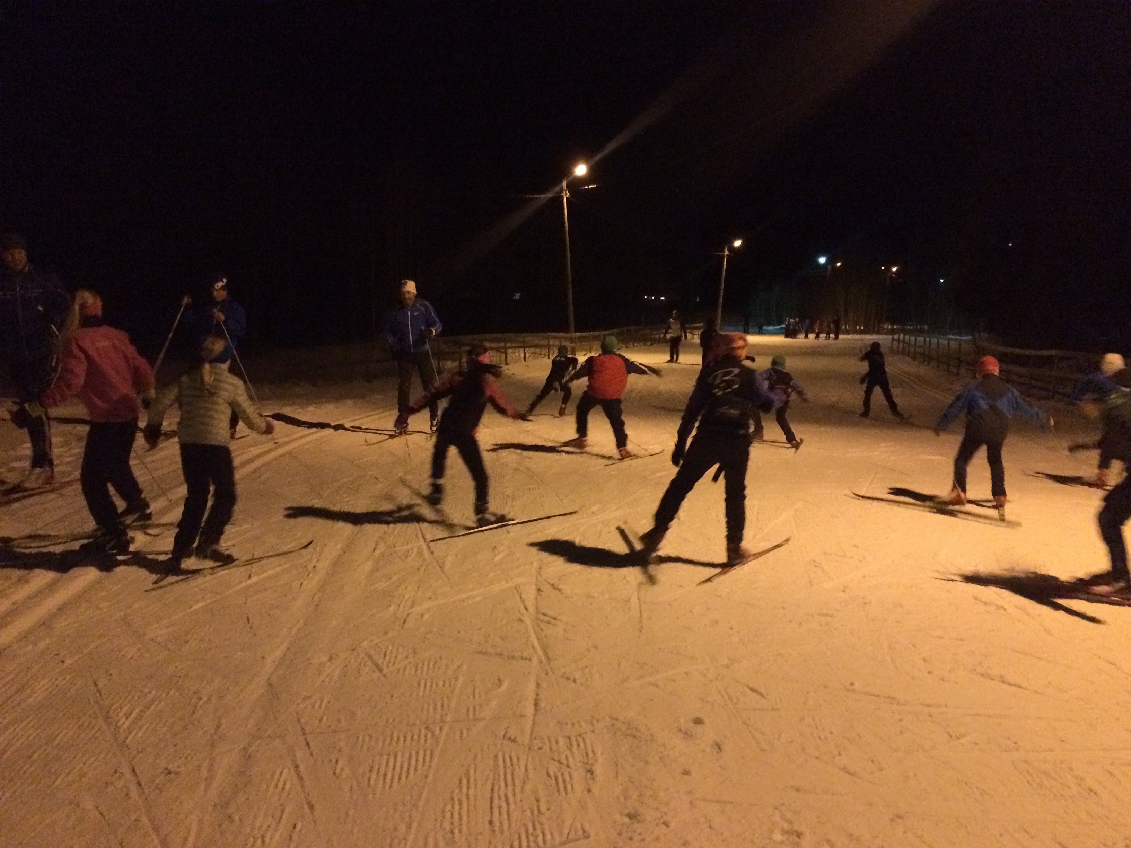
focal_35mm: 29
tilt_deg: -7.3
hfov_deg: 61.7
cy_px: 424
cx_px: 566
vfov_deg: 48.2
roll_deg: -0.5
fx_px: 948
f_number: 2.2
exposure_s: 1/17
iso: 640
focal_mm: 4.15
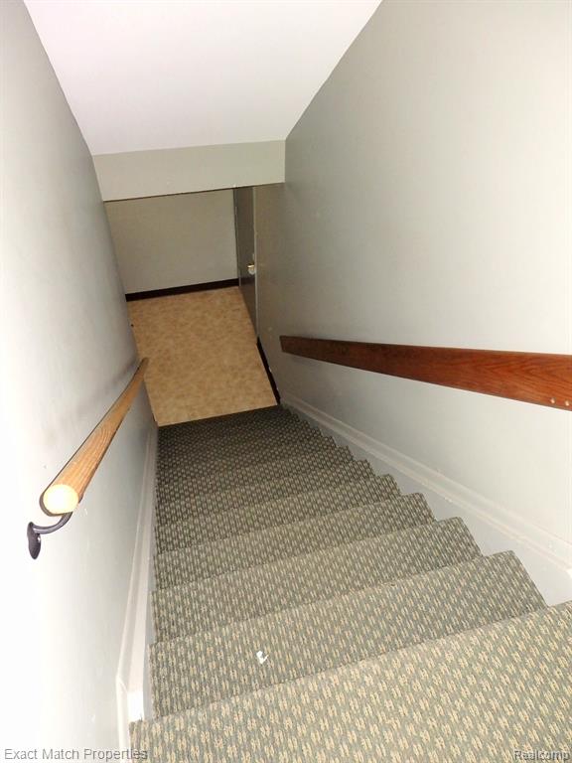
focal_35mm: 25
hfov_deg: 54.9
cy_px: 382
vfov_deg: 69.4
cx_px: 286
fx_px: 551
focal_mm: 4.5
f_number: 3
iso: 400
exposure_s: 1/30
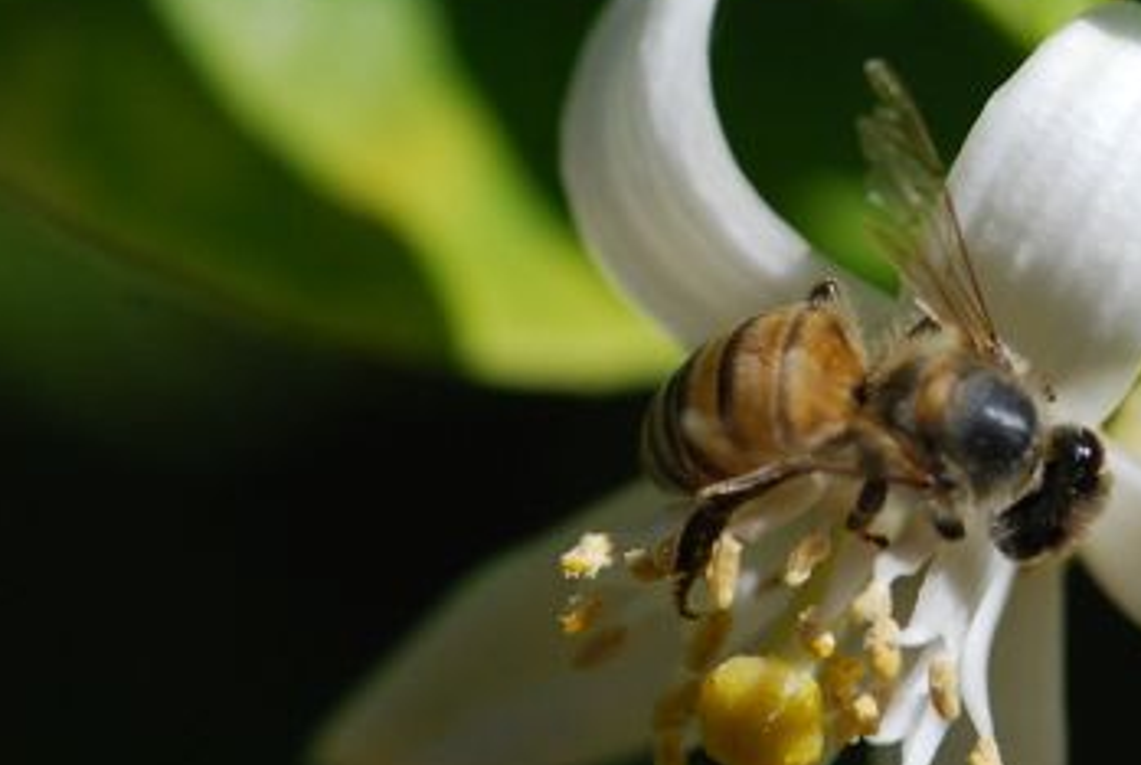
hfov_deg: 7.1
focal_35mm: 289
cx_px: 1020
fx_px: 9173
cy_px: 445
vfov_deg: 4.8
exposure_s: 1/2000
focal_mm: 105
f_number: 8
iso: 640
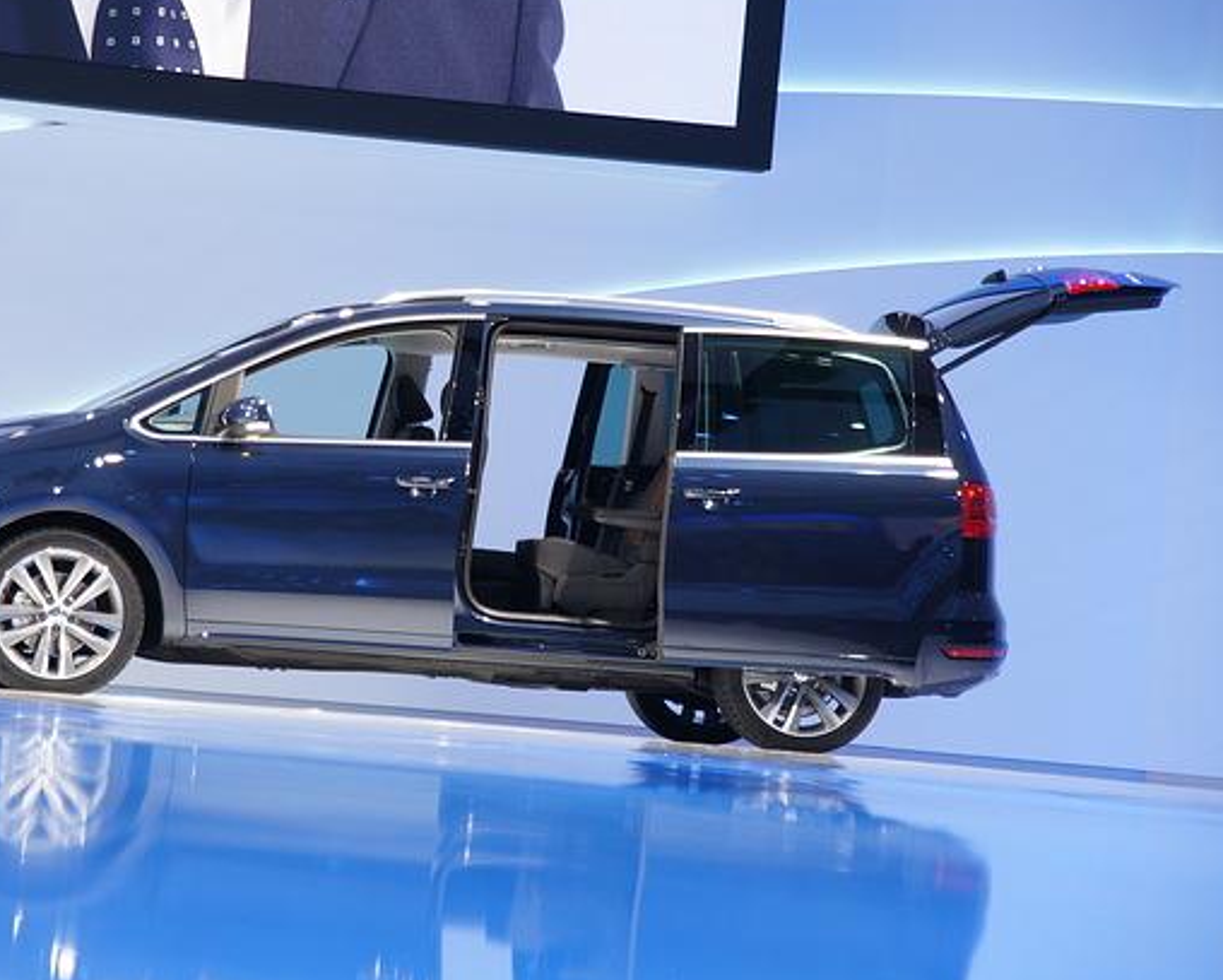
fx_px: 6410
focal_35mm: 177
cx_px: 472
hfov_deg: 10.9
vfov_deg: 8.7
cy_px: 478
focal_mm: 100
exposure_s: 1/30
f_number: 5.6
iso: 400
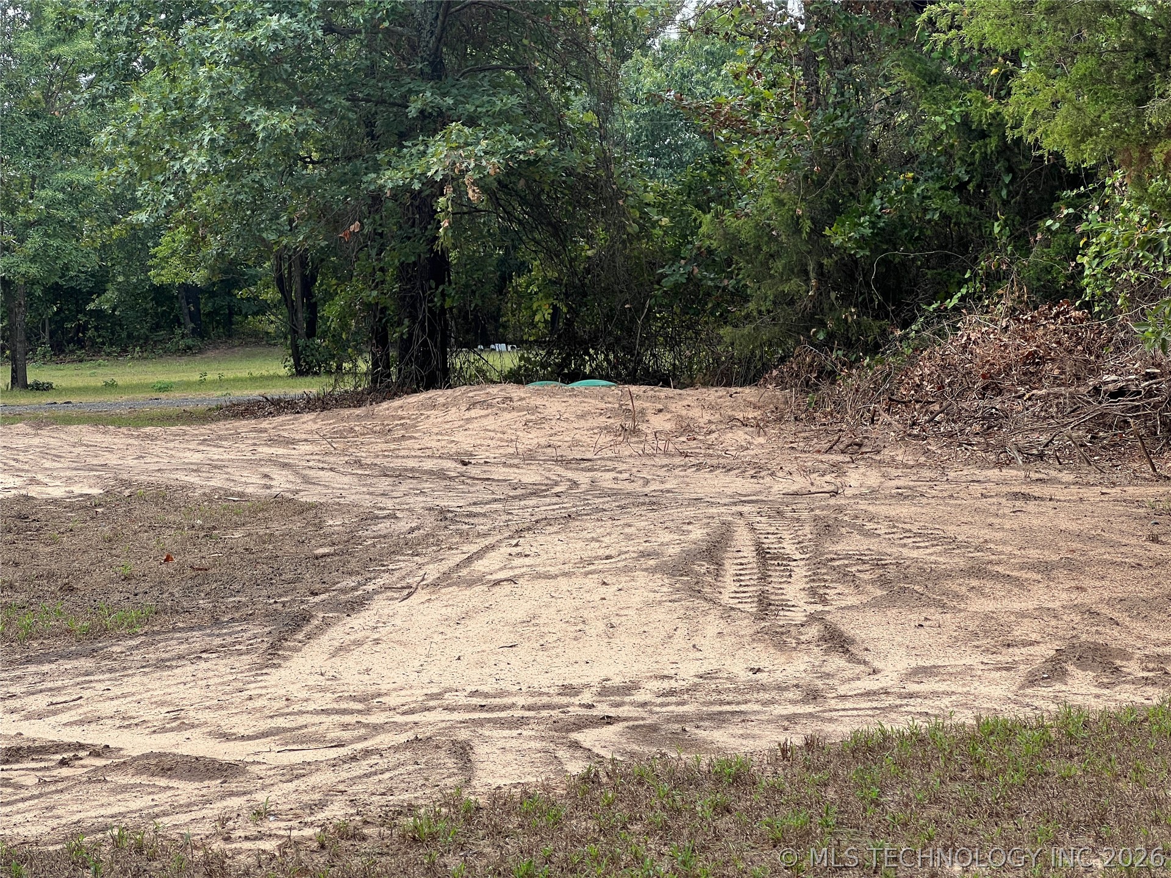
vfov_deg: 19.1
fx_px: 2605
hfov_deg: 25.3
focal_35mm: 77
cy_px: 439
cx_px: 586
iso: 32
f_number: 2.8
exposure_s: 1/268
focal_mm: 9
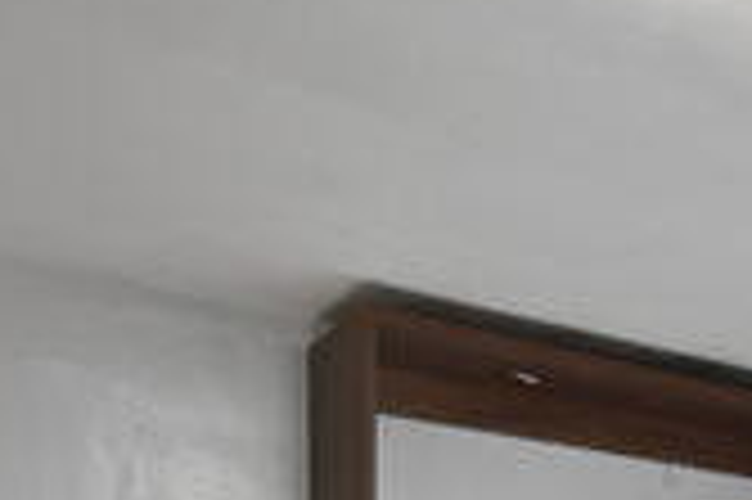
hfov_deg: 25.7
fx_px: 1356
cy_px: 926
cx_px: 1022
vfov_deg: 16.9
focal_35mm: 65
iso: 320
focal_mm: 17
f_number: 4
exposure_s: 1/80
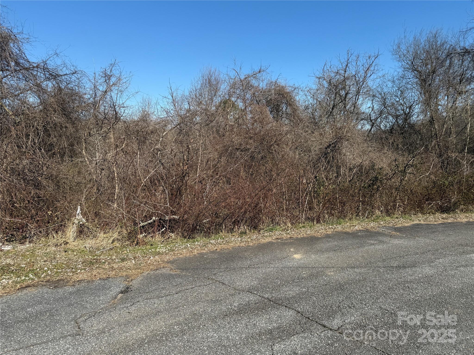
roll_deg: -0.1
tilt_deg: -4.4
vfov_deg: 56.8
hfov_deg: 71.6
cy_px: 178
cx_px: 237
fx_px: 329
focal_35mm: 24
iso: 80
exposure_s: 1/4167
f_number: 1.78
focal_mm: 6.76
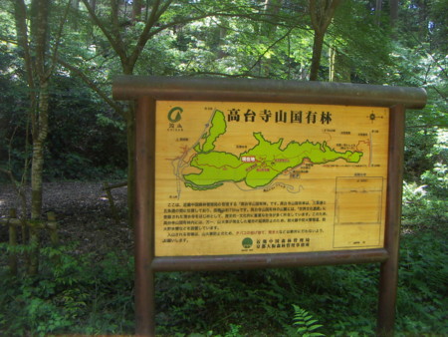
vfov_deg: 39.7
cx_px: 224
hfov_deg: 51.3
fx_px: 466
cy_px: 168
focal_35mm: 36
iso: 50
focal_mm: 4.7
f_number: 2.8
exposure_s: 1/50
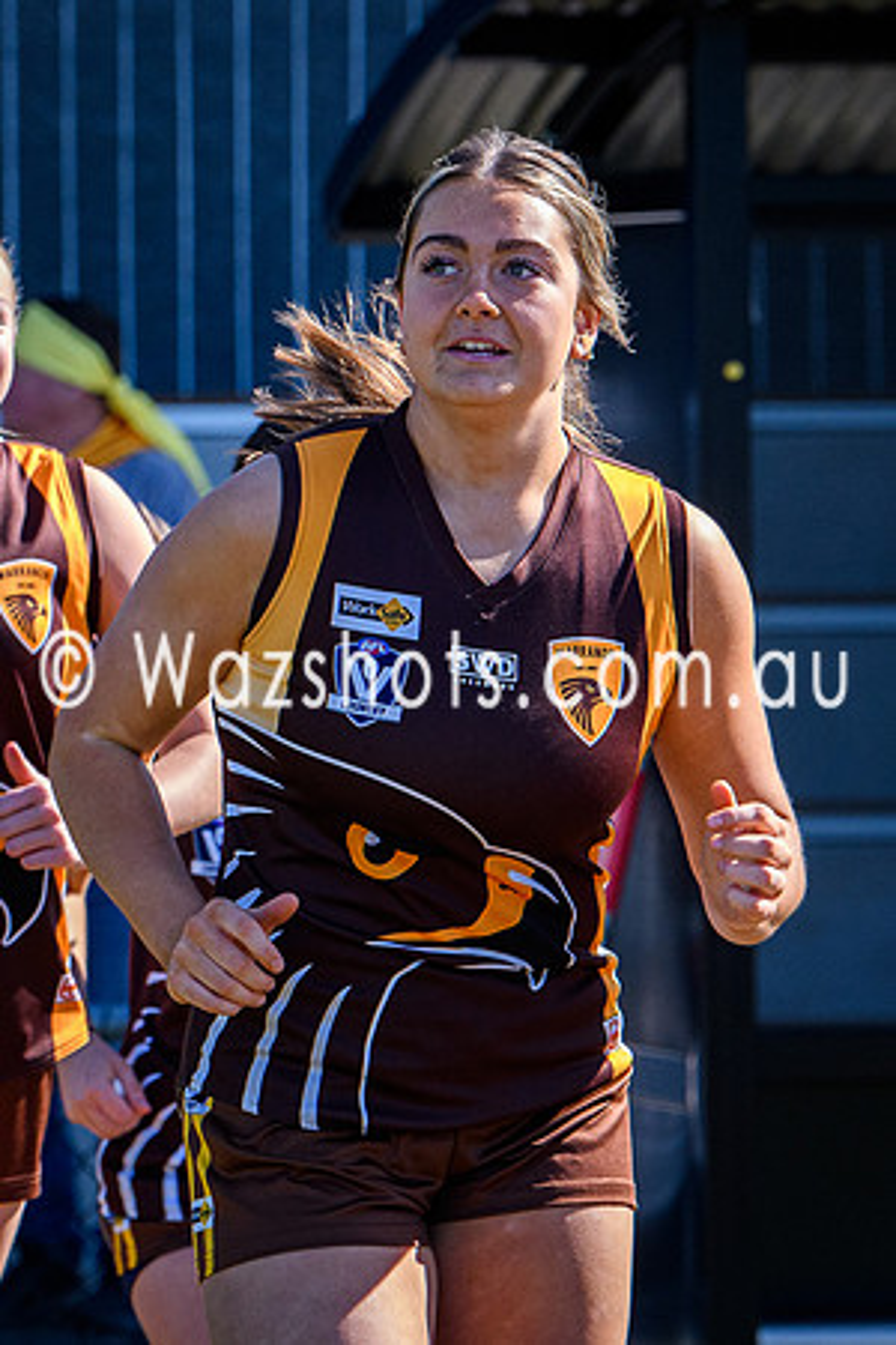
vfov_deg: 4.4
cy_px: 593
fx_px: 17541
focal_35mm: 470
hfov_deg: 2.9
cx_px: 4
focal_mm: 150
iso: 900
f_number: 5.6
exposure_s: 1/1600
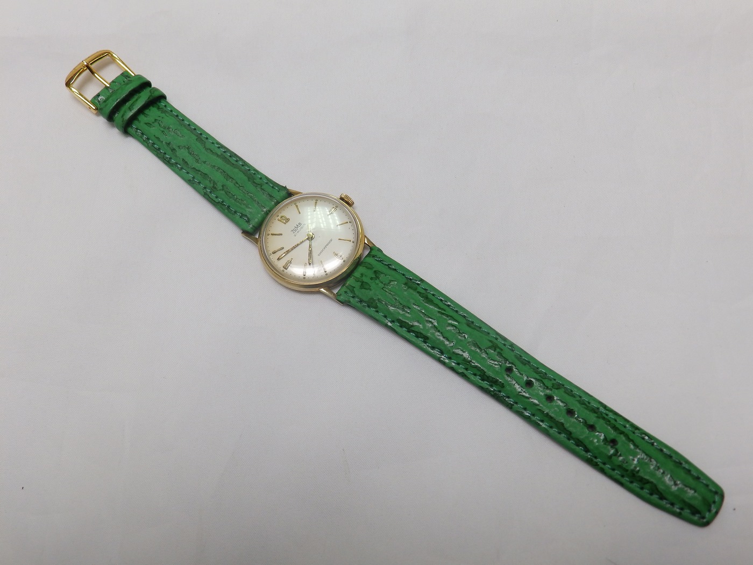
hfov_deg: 56.8
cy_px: 282
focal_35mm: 32
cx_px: 376
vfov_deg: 44.2
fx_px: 696
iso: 125
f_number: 3.7
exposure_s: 1/30
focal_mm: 5.7
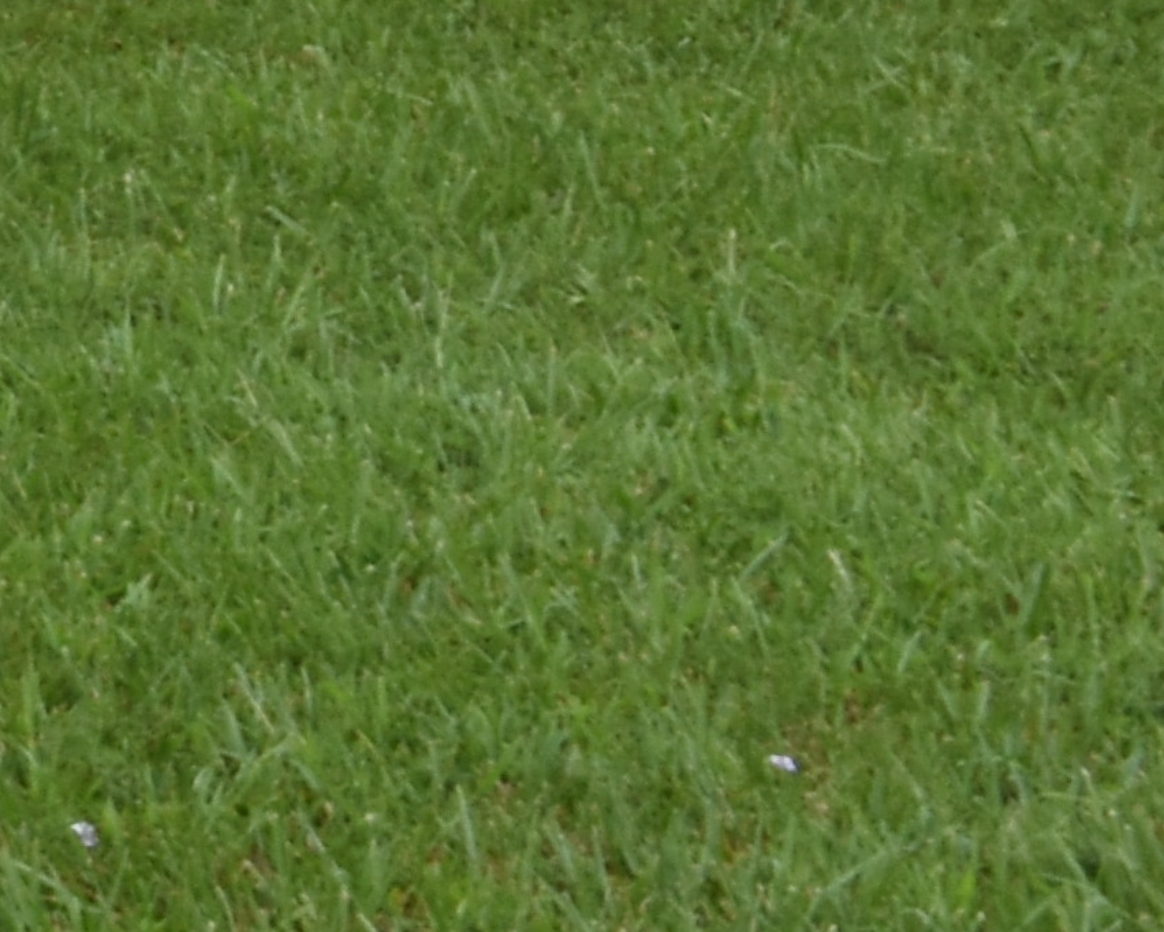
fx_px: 7512
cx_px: -2588
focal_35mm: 218
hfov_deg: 7.5
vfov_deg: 6.6
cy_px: -1664
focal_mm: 22
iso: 320
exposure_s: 1/100
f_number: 16
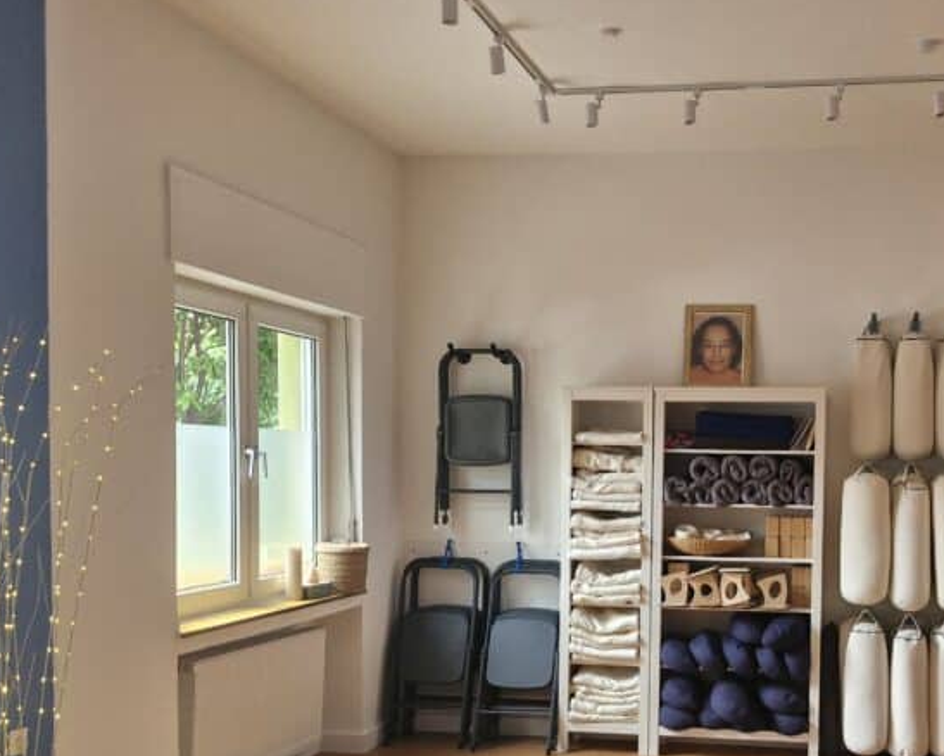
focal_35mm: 42
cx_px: 695
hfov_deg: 42.6
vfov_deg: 35.1
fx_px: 1174
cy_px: 542
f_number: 1.8
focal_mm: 5.54
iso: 80
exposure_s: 1/55
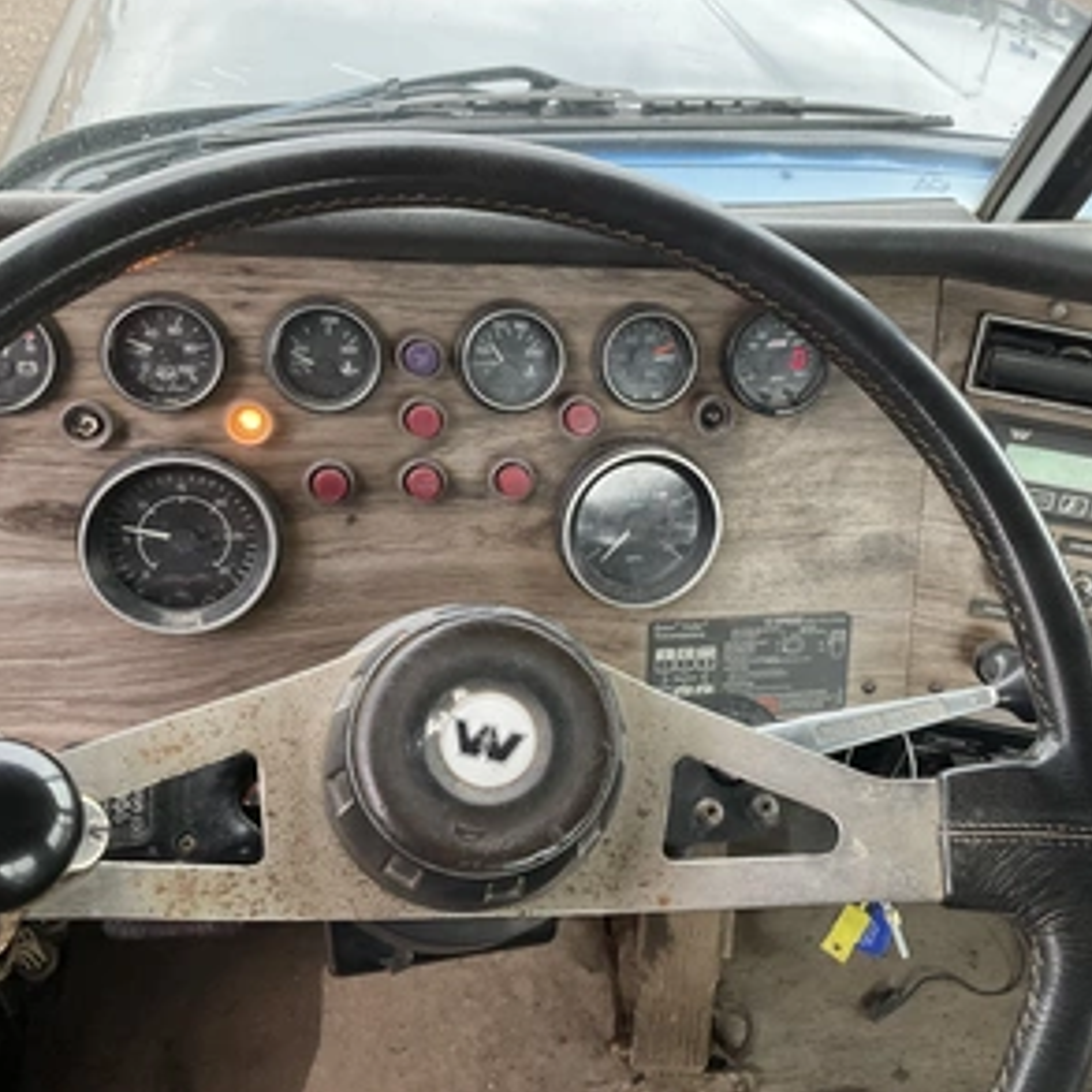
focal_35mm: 35
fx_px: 1249
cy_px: 540
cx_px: 712
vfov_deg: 47.2
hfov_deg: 46.6
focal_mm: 3
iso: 64
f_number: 1.8
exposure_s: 1/98
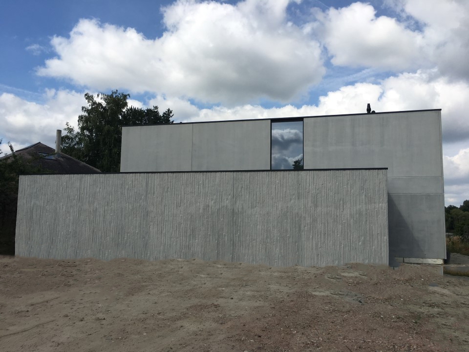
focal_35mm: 29
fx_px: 393
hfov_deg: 61.7
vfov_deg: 48.2
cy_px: 176
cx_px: 234
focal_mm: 4.15
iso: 25
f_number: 2.2
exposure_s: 1/2653
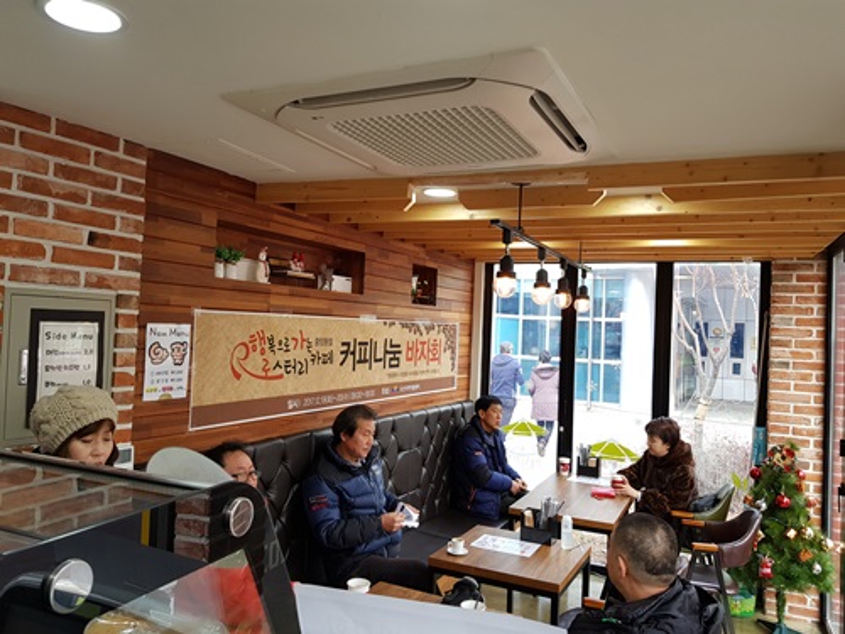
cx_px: 422
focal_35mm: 26
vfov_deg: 53.1
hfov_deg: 67.3
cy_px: 317
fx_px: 635
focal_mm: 4.3
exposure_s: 1/60
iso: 80
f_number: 1.7
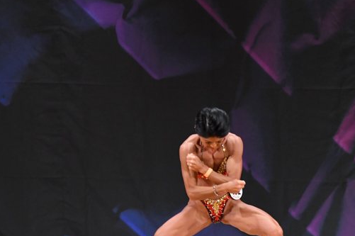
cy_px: 157
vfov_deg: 3.3
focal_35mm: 418
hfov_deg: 4.9
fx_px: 4118
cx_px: 204
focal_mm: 180
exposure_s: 1/400
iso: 3200
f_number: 5.6
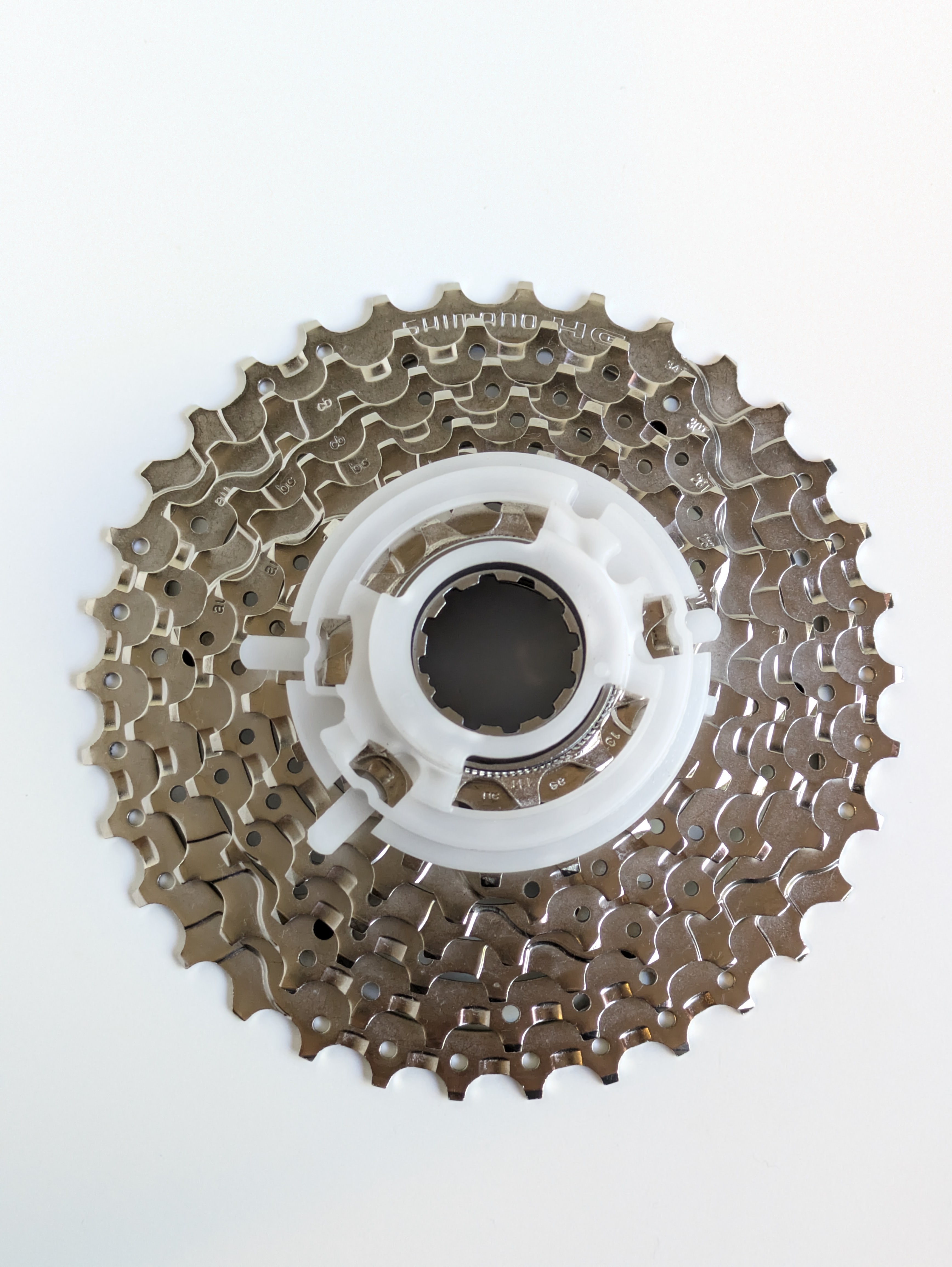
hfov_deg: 28.6
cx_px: 476
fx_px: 1869
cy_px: 634
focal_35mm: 51
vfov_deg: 37.5
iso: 527
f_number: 1.89
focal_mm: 5.43
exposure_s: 1/100
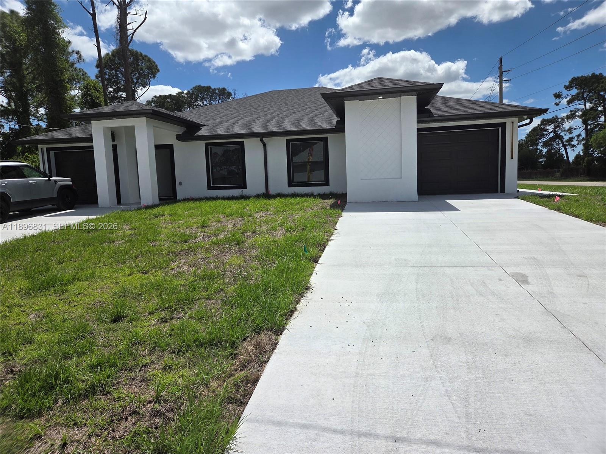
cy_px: 227
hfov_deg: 73.9
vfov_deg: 58.9
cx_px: 303
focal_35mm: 23
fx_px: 403
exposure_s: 1/7891
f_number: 1.8
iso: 50
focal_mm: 5.4
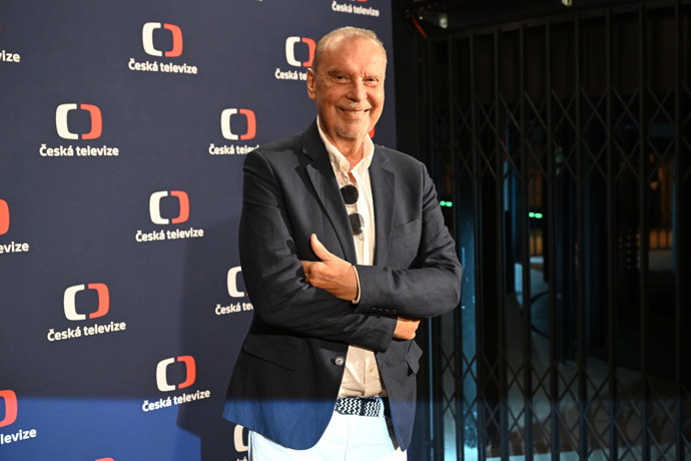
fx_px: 940
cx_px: 346
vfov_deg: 27.5
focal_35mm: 49
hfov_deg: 40.3
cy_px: 230
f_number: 4.5
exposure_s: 1/250
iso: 5000
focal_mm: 49
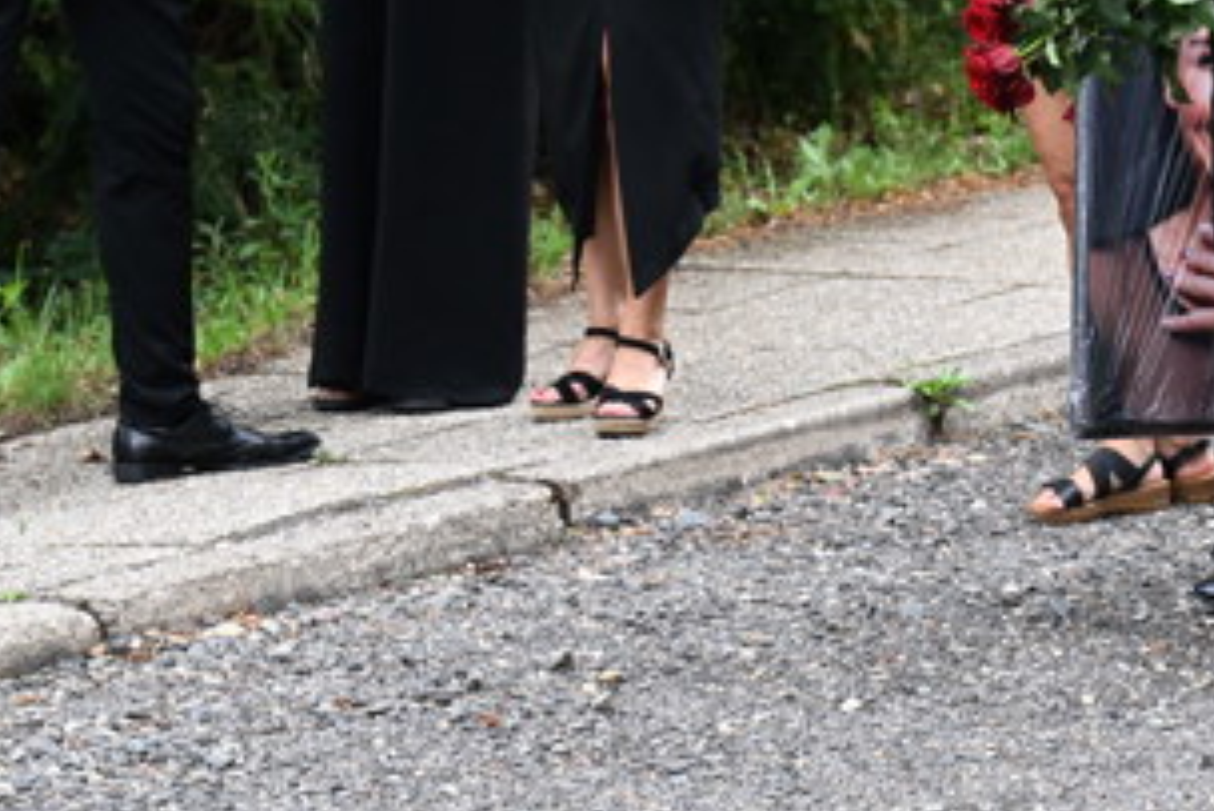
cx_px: 1038
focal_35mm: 195
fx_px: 6579
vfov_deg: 7.0
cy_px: -80
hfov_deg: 10.5
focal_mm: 86
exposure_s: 1/800
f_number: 5
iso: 1000
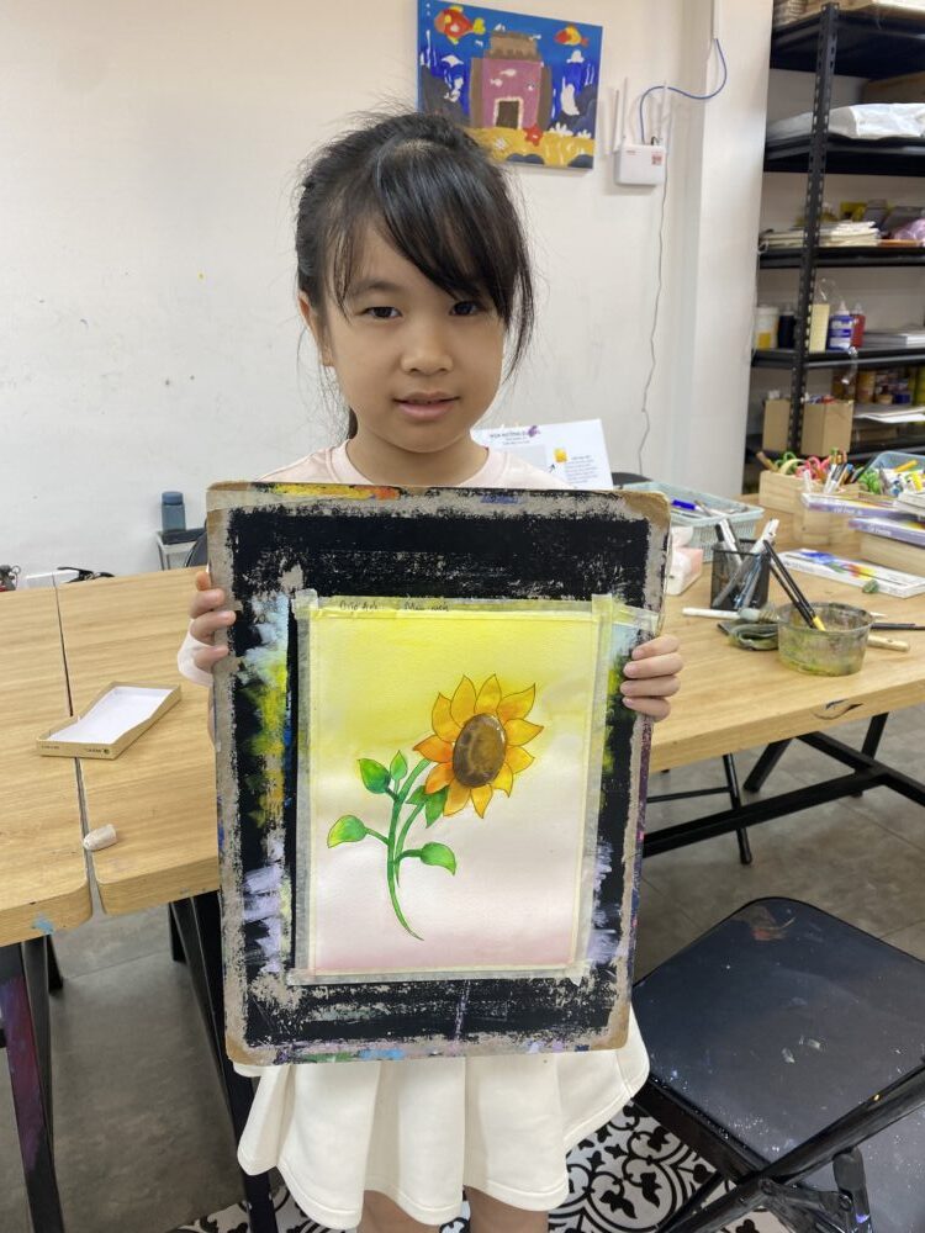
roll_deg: +1.6
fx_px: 926
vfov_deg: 67.3
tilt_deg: -17.8
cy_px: 616
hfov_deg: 53.1
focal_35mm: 26
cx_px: 462
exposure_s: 1/100
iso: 64
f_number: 1.8
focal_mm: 4.25
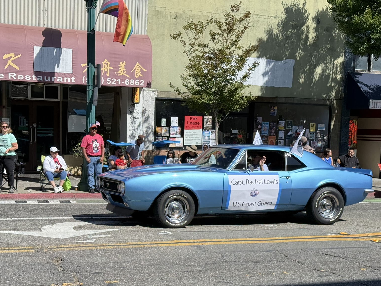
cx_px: 201
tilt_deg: -5.1
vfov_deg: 22.8
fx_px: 704
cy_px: 190
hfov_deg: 30.3
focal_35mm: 64
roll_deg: -2.3
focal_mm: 6.76
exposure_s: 1/4098
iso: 64
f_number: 1.78
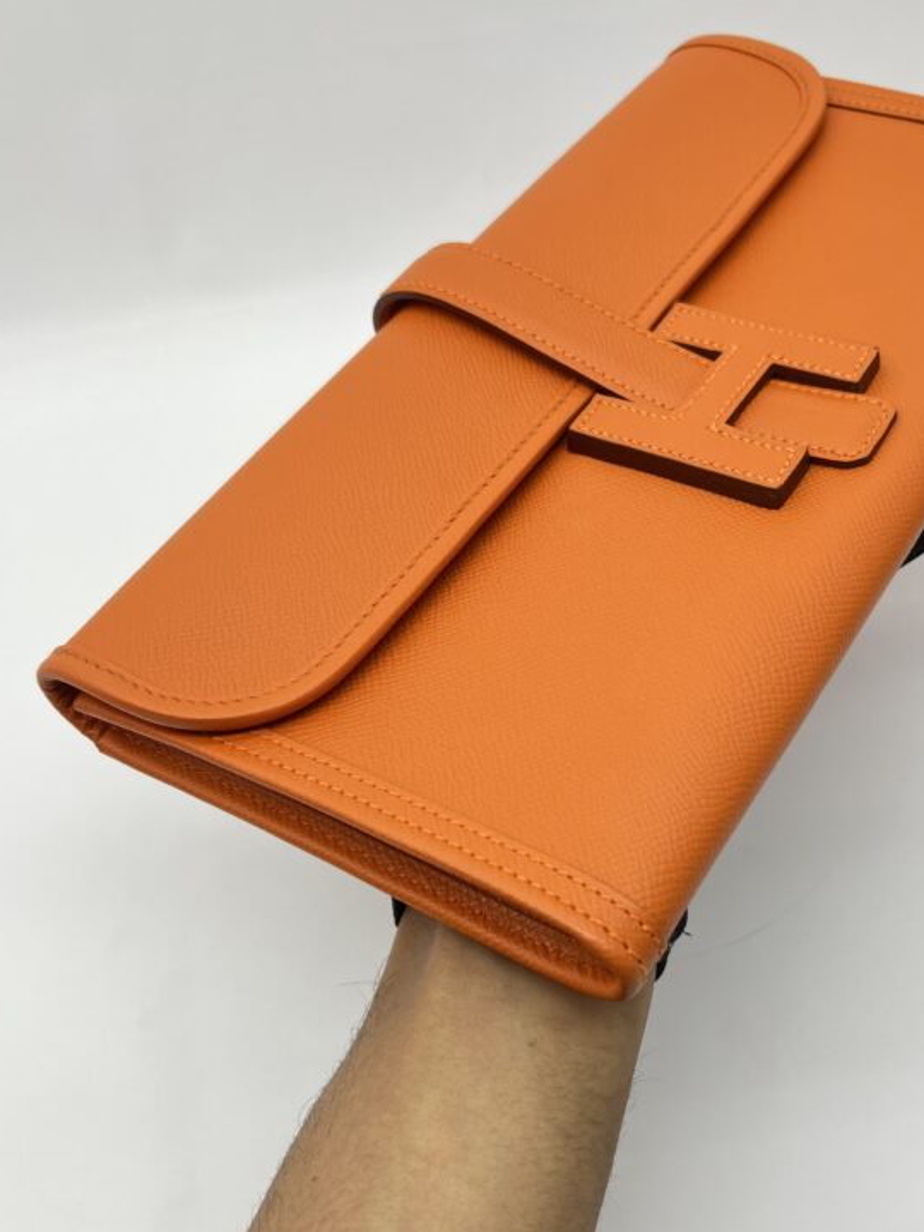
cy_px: 727
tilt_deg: -50.4
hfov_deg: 38.5
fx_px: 1317
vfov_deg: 49.9
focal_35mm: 37
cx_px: 551
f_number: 1.5
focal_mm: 5.7
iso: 32
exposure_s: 1/103
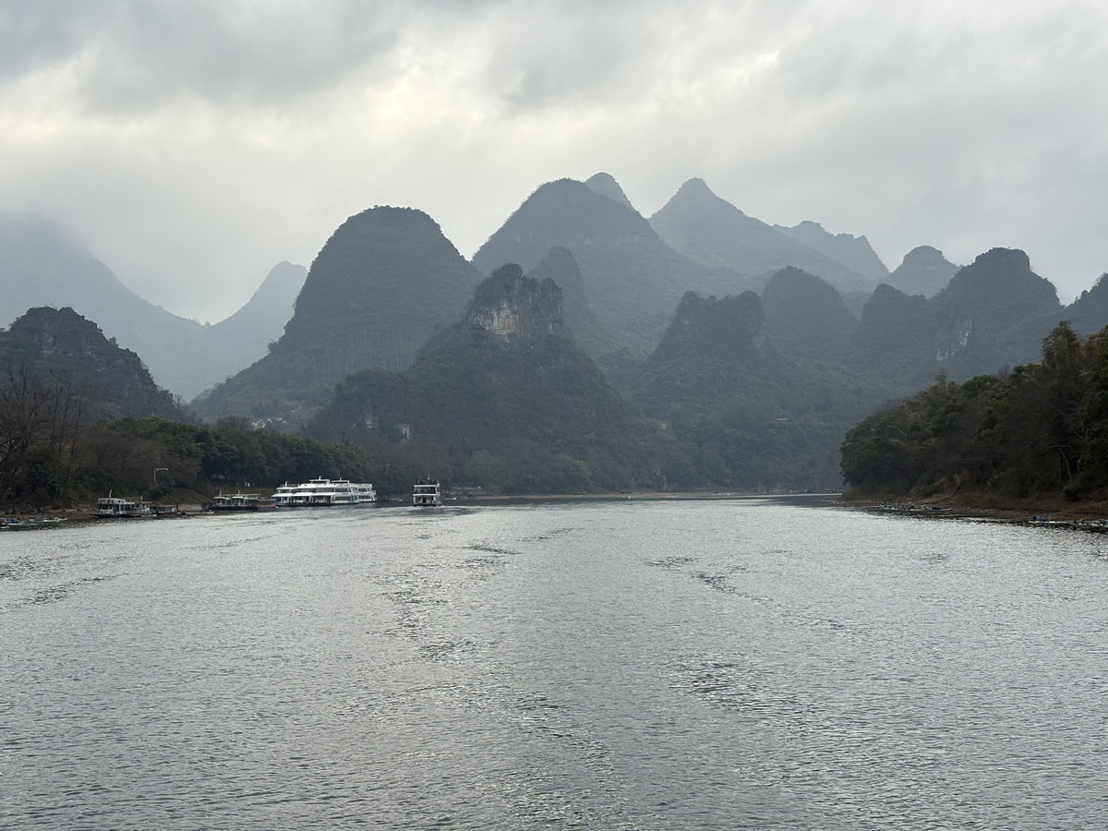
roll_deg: +1.0
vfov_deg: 28.0
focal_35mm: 52
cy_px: 416
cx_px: 554
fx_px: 1664
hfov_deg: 36.8
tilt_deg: +2.8
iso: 32
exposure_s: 1/2451
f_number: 1.6
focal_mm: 5.96
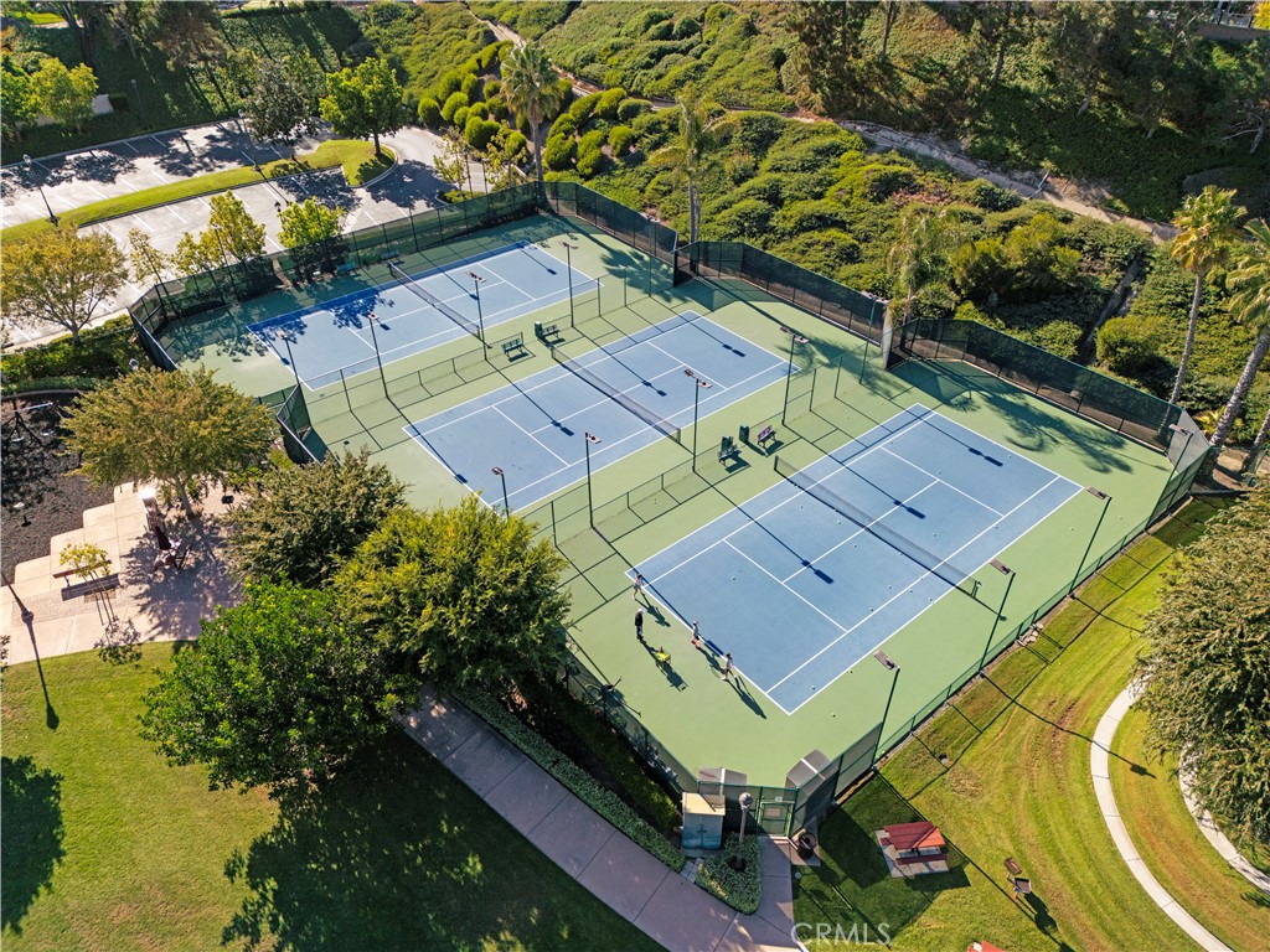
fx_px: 881
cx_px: 635
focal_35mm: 24
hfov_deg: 71.6
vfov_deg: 56.8
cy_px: 476
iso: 100
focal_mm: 6.72
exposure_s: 1/1600
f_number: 1.7
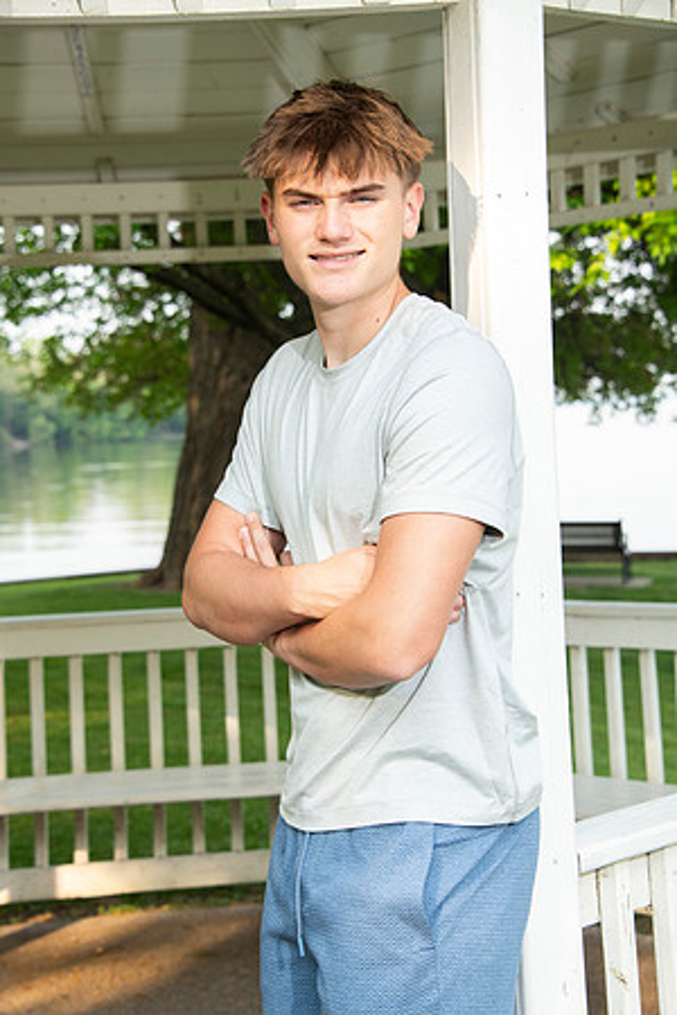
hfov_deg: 17.5
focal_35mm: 78
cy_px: 508
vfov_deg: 26.0
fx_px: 2200
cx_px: 338
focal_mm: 78
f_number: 7.1
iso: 320
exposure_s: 1/160
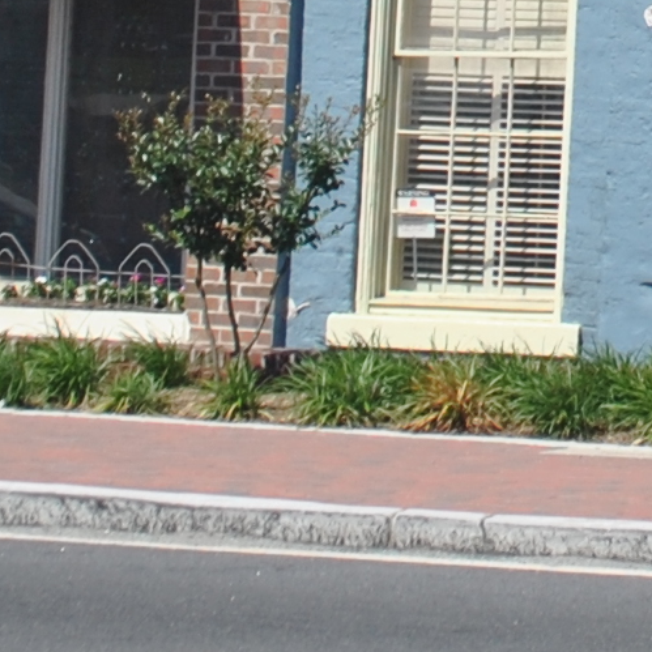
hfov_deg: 8.6
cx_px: 971
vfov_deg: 8.5
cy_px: -574
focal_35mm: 198
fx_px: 4219
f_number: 7.1
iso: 100
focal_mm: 20
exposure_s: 1/200
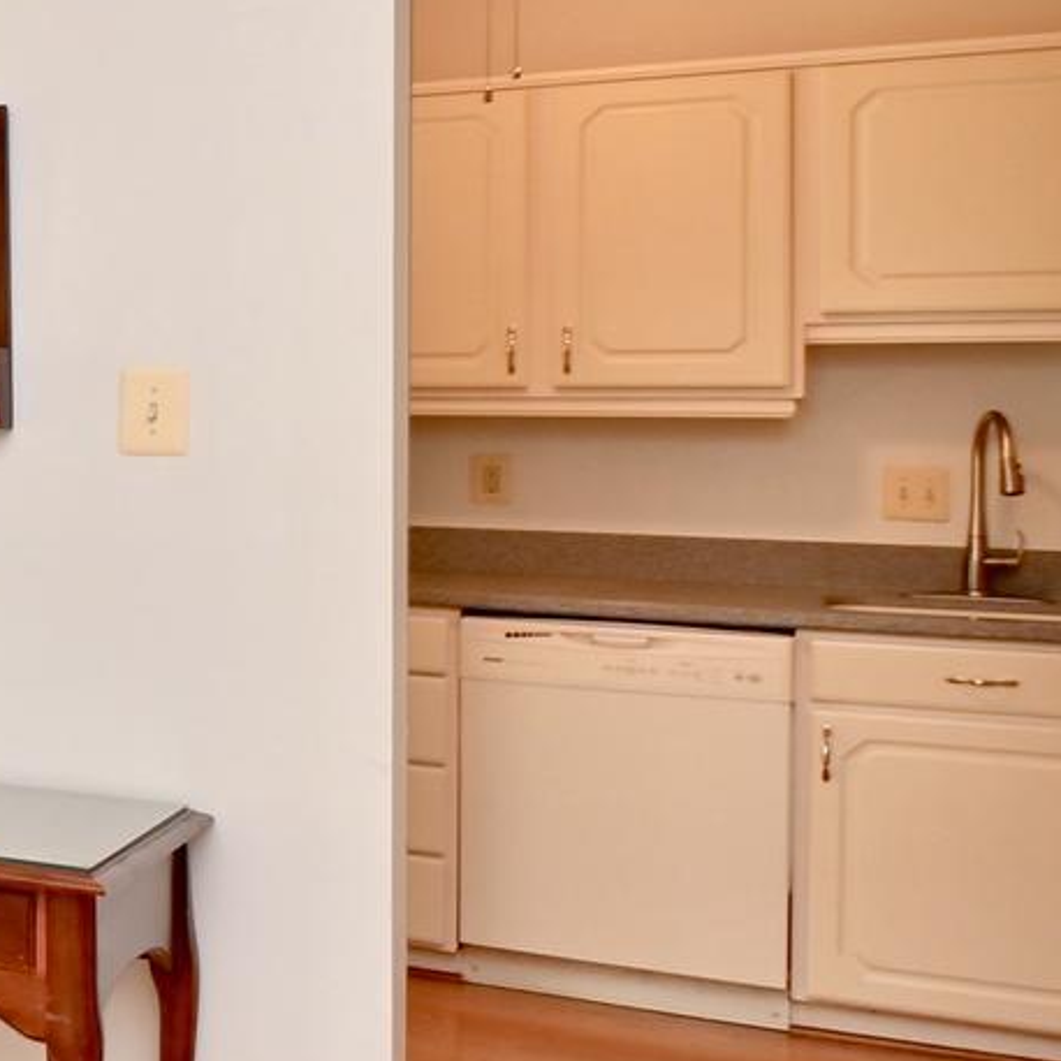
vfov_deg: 29.8
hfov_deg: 20.1
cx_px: -922
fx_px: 1977
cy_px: 332
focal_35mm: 57
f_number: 7.1
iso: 200
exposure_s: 1/6
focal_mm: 10
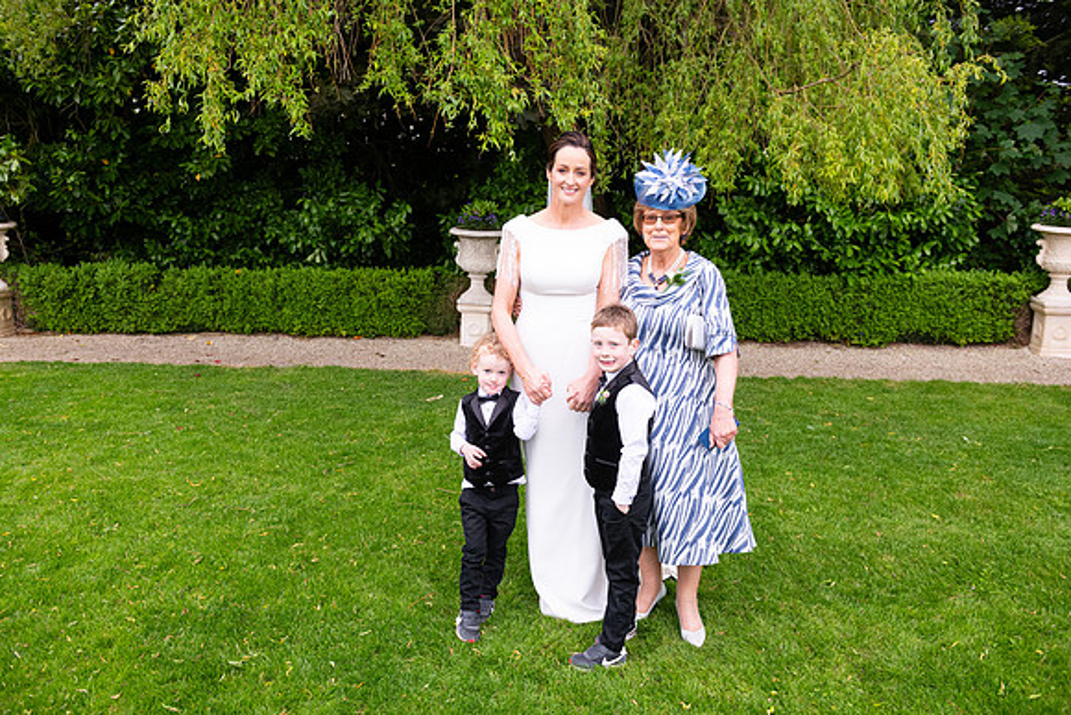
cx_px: 536
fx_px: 922
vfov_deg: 42.3
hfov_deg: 60.3
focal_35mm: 31
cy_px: 358
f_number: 5
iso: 400
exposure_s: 1/200
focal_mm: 31
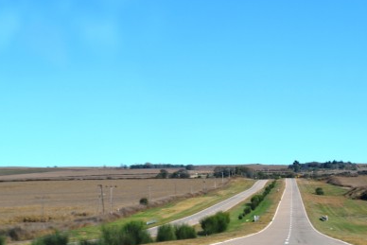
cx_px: 233
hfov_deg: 15.3
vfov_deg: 10.2
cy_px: 179
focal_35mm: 134
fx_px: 1365
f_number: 9
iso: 100
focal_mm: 55
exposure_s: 1/320
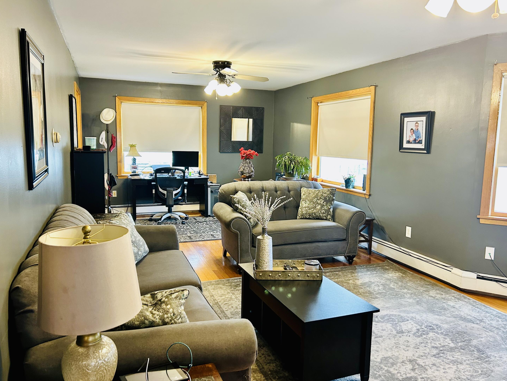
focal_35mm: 27
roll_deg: -0.4
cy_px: 188
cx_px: 250
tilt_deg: -7.0
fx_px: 395
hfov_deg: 65.3
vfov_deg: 51.4
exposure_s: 1/60
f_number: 1.5
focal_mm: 5.7
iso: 200
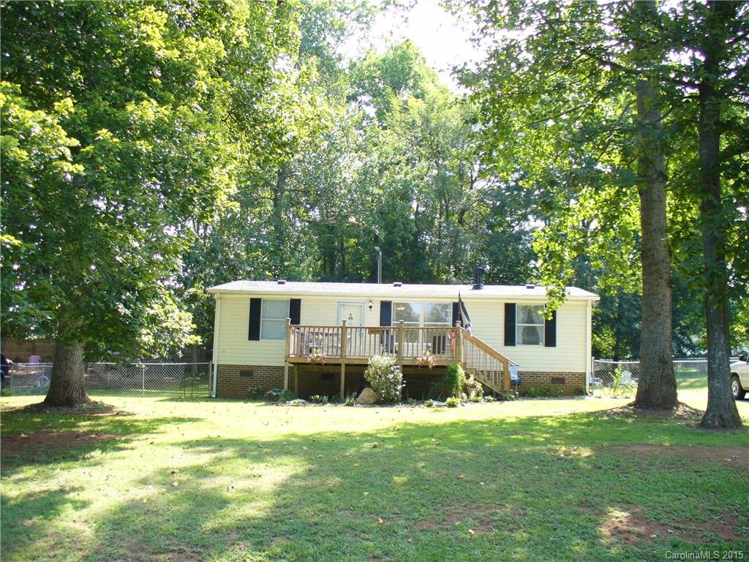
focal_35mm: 37
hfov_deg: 50.1
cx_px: 374
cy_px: 281
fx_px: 801
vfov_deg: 38.7
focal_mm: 6.1
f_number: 2.8
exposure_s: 1/125
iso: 80
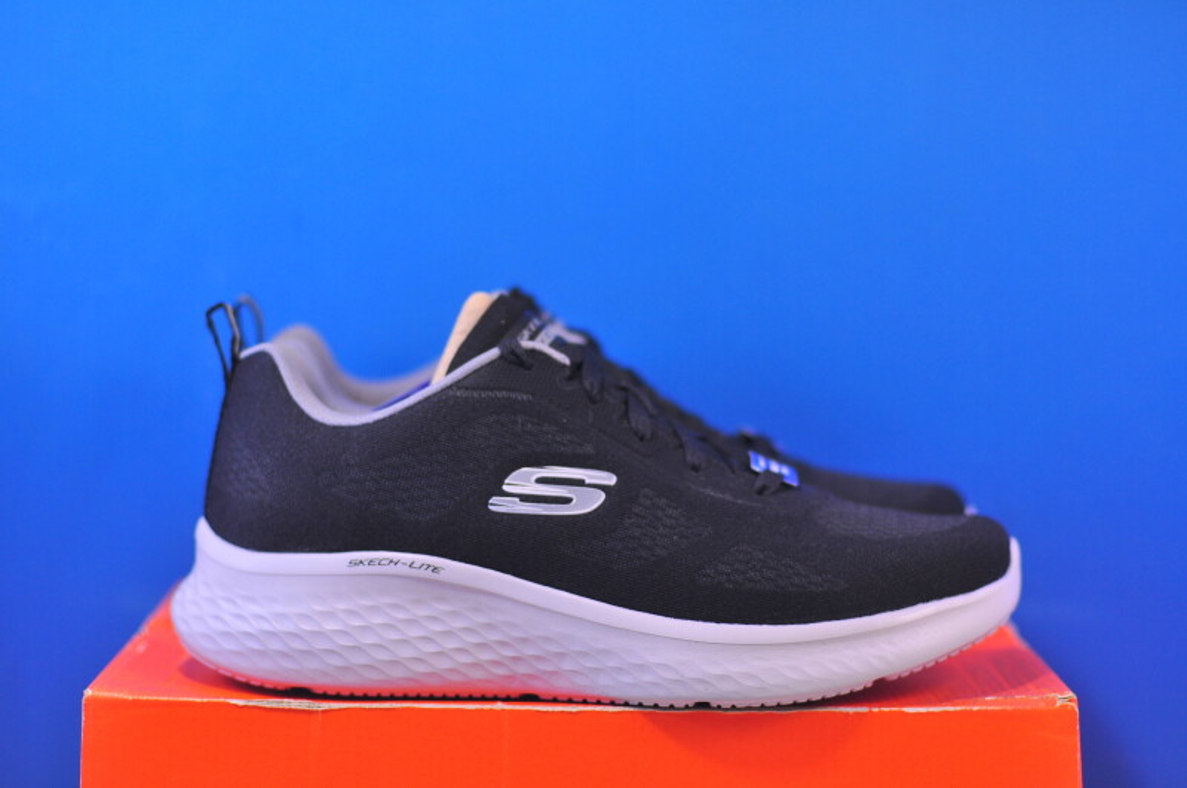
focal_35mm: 75
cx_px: 594
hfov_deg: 27.0
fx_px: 2469
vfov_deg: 18.1
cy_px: 394
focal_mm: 50
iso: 250
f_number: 2.2
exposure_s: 1/320
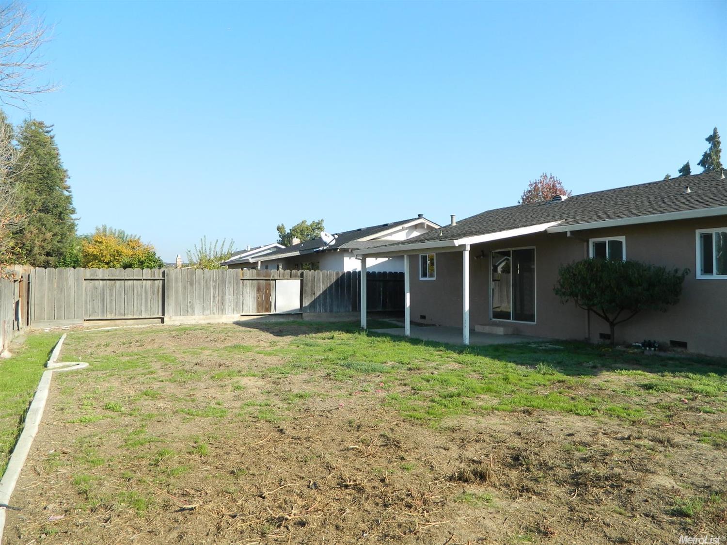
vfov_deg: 54.9
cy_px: 272
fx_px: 525
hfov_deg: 69.4
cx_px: 364
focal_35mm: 25
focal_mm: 4.5
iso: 80
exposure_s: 1/500
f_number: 3.1
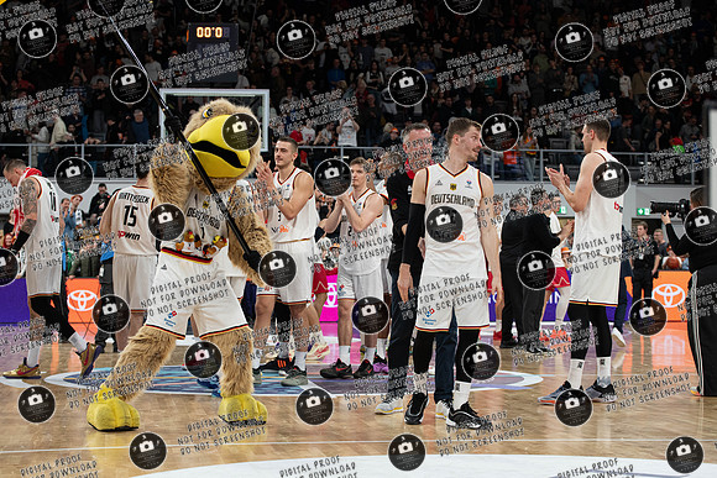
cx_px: 347
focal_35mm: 80
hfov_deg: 25.3
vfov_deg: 17.0
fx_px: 1600
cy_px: 238
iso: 900
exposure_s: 1/640
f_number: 3.5
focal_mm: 70
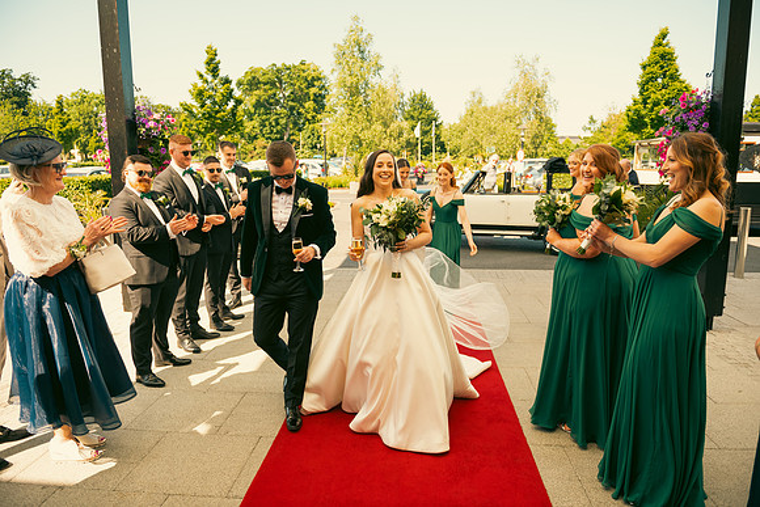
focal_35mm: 24
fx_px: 507
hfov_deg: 73.7
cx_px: 380
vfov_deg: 53.2
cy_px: 254
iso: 125
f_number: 3.5
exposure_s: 1/400
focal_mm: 24
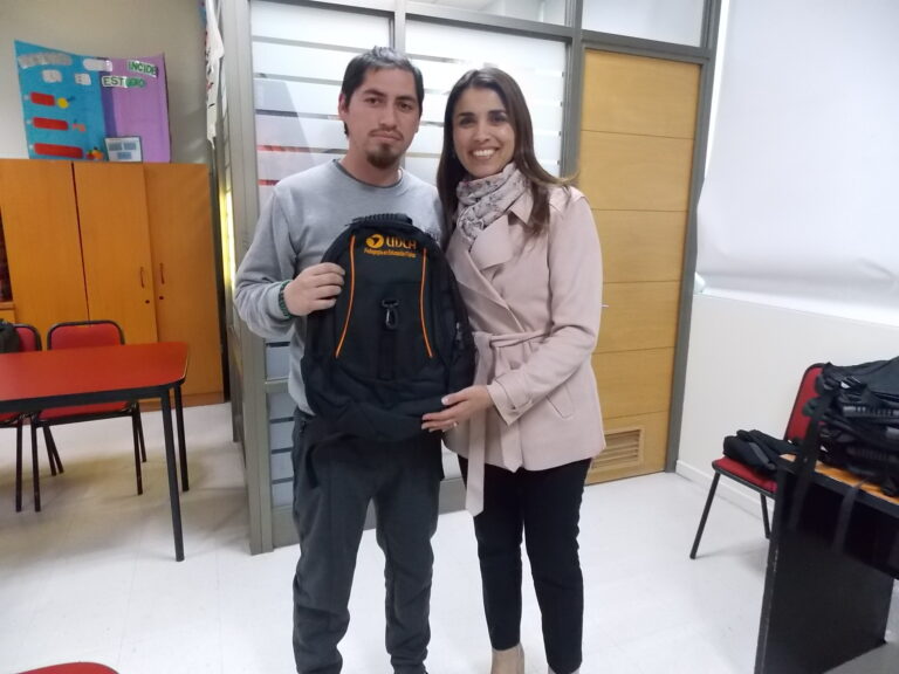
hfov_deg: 73.9
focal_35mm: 23
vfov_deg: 58.9
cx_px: 450
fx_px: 597
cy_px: 337
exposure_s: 1/20
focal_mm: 4
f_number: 3.1
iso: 400
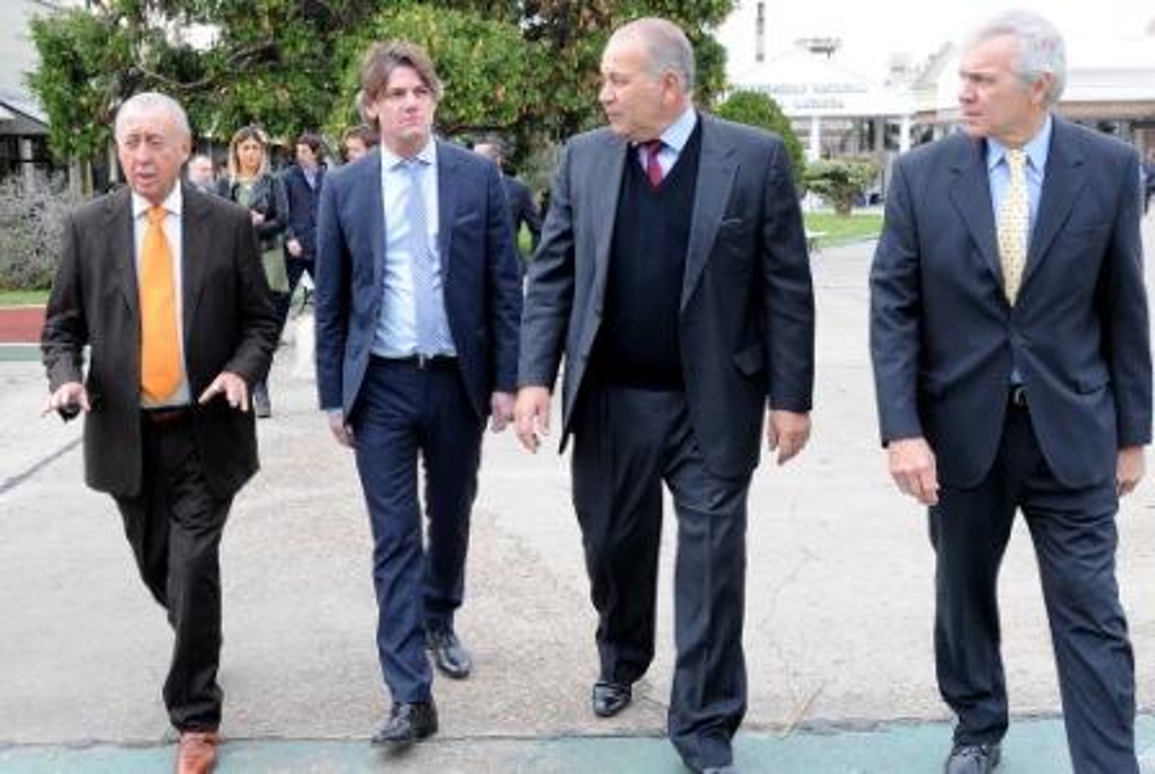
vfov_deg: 53.3
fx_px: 771
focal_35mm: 24
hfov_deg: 73.7
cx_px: 578
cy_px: 387
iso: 800
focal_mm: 24
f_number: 8
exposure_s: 1/250
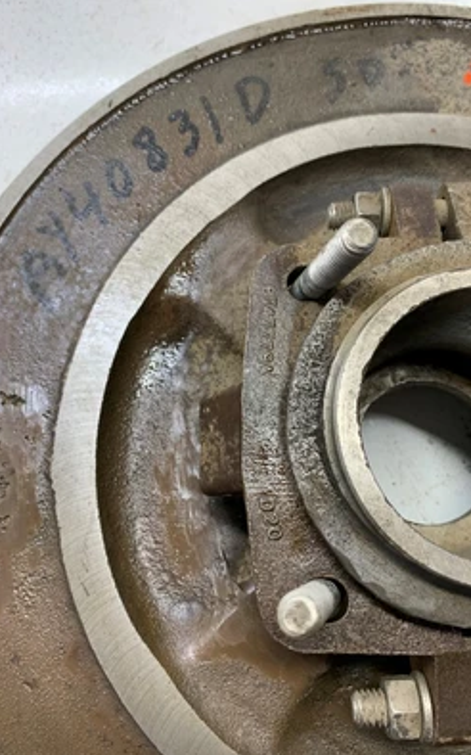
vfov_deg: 66.5
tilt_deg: -78.1
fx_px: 575
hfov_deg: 44.4
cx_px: 268
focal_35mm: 28
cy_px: 381
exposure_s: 1/121
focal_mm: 4.25
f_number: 1.8
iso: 80
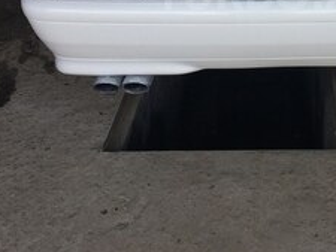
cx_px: 270
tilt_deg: -26.9
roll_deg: +0.7
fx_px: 622
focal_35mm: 64
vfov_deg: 22.0
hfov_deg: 29.5
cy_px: -7
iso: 32
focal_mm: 4.15
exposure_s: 1/101
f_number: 2.2
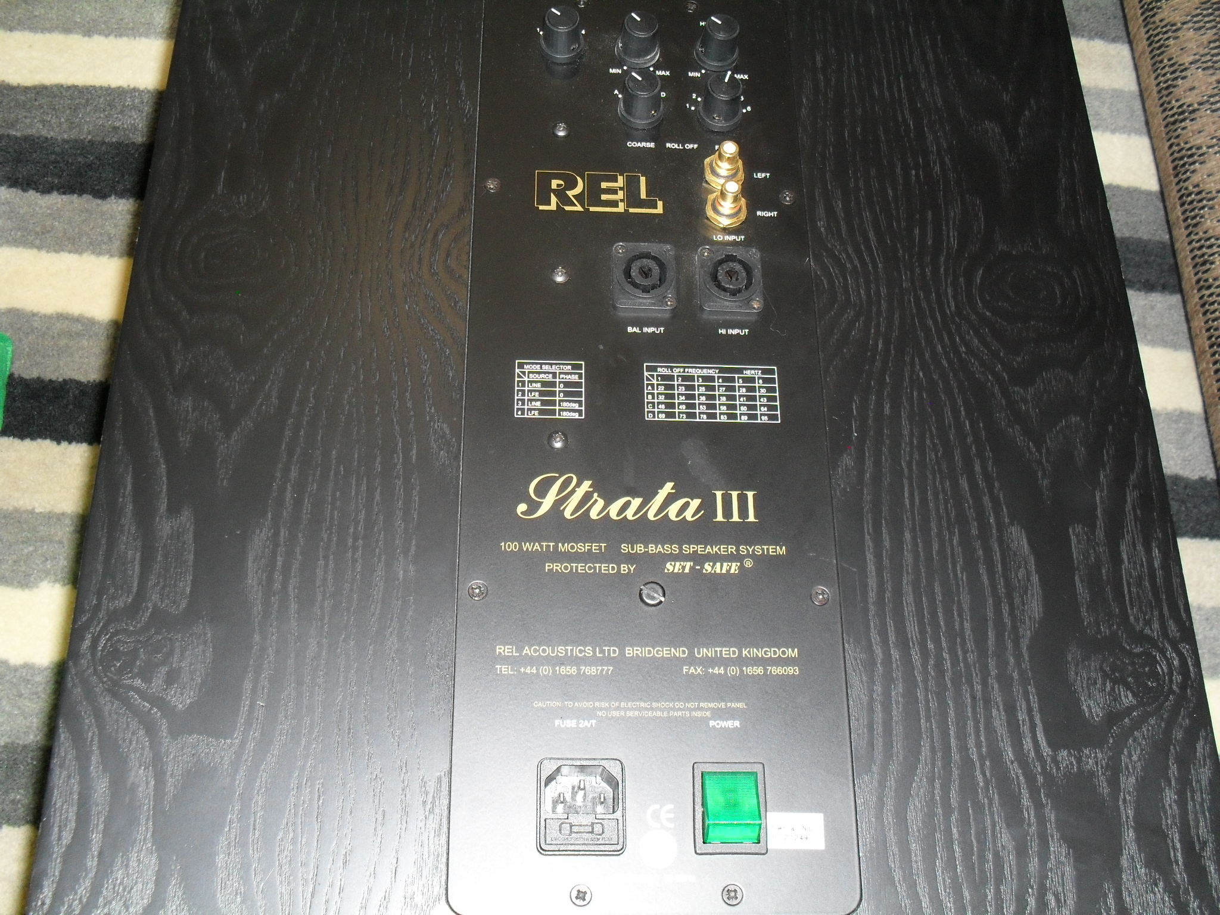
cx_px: 610
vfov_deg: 40.7
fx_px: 1234
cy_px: 458
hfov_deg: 52.6
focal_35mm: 35
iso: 200
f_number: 3.2
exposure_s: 1/45
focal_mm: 6.3
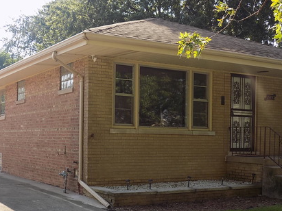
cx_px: 124
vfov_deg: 27.2
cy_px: 151
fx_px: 432
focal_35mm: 53
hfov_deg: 36.1
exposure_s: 1/250
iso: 80
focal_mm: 6.1
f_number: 3.4
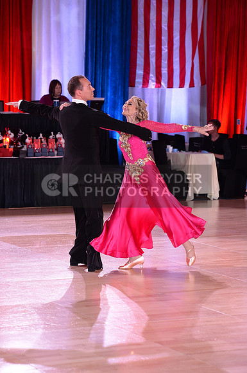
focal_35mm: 112
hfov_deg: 12.2
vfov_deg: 18.3
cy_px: 186
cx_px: 124
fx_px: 1156
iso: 1600
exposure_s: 1/250
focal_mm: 112
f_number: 4.5
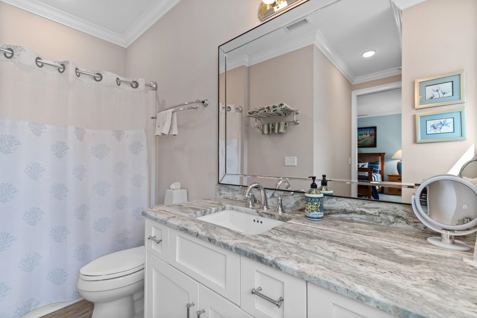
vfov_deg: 77.3
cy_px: 159
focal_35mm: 15
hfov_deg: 100.4
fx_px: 199
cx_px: 238
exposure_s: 1/8
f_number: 4.5
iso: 100
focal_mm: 10
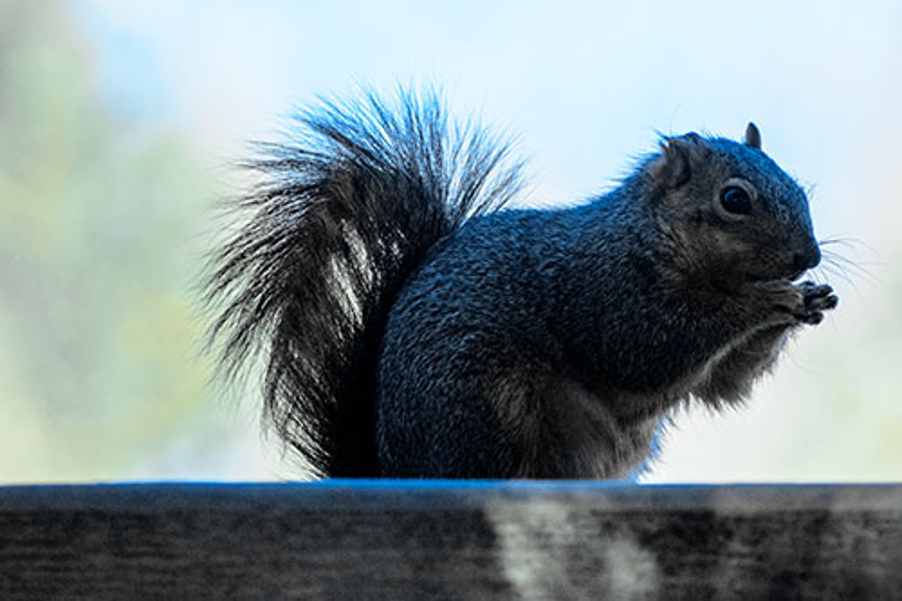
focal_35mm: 460
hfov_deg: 4.5
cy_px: 300
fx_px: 11521
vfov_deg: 3.0
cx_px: 451
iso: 1600
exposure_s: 1/1250
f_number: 11
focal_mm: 460
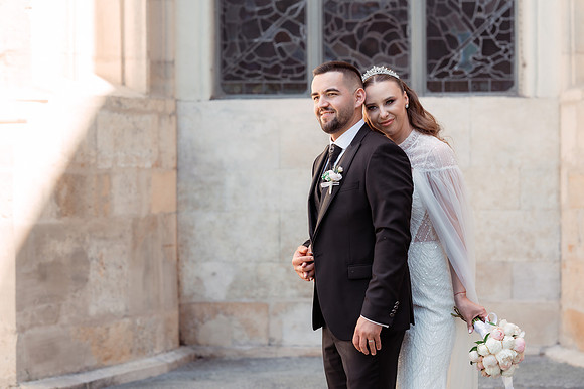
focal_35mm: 85
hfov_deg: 23.9
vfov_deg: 16.1
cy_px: 194
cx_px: 292
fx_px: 1378
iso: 200
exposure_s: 1/320
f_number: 3.5
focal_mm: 85
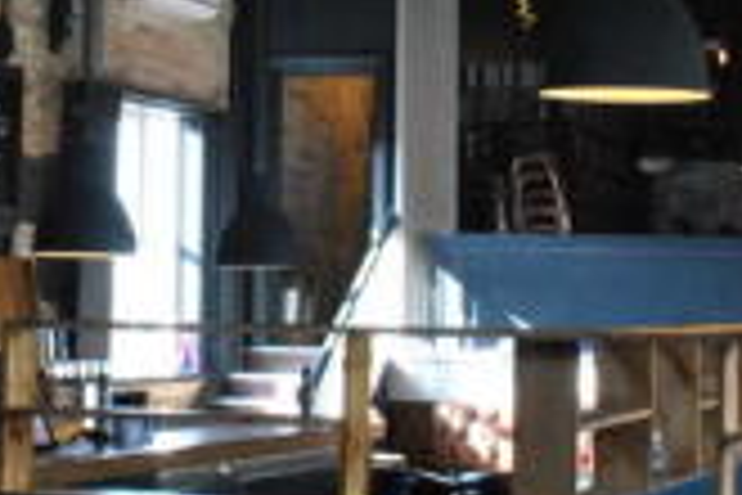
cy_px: 169
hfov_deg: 19.0
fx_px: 2205
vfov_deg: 12.8
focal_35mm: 107
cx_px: 209
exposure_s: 1/8
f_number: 9
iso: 800
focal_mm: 18
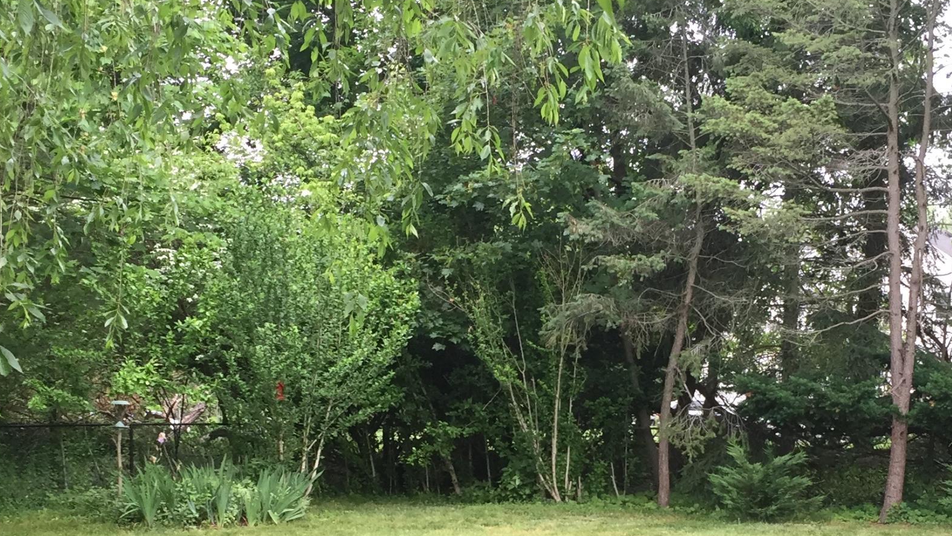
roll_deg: -1.1
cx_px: 529
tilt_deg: -3.4
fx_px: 1515
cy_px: 496
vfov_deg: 19.6
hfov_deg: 34.9
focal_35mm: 60
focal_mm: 4.15
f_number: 2.2
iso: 32
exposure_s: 1/40
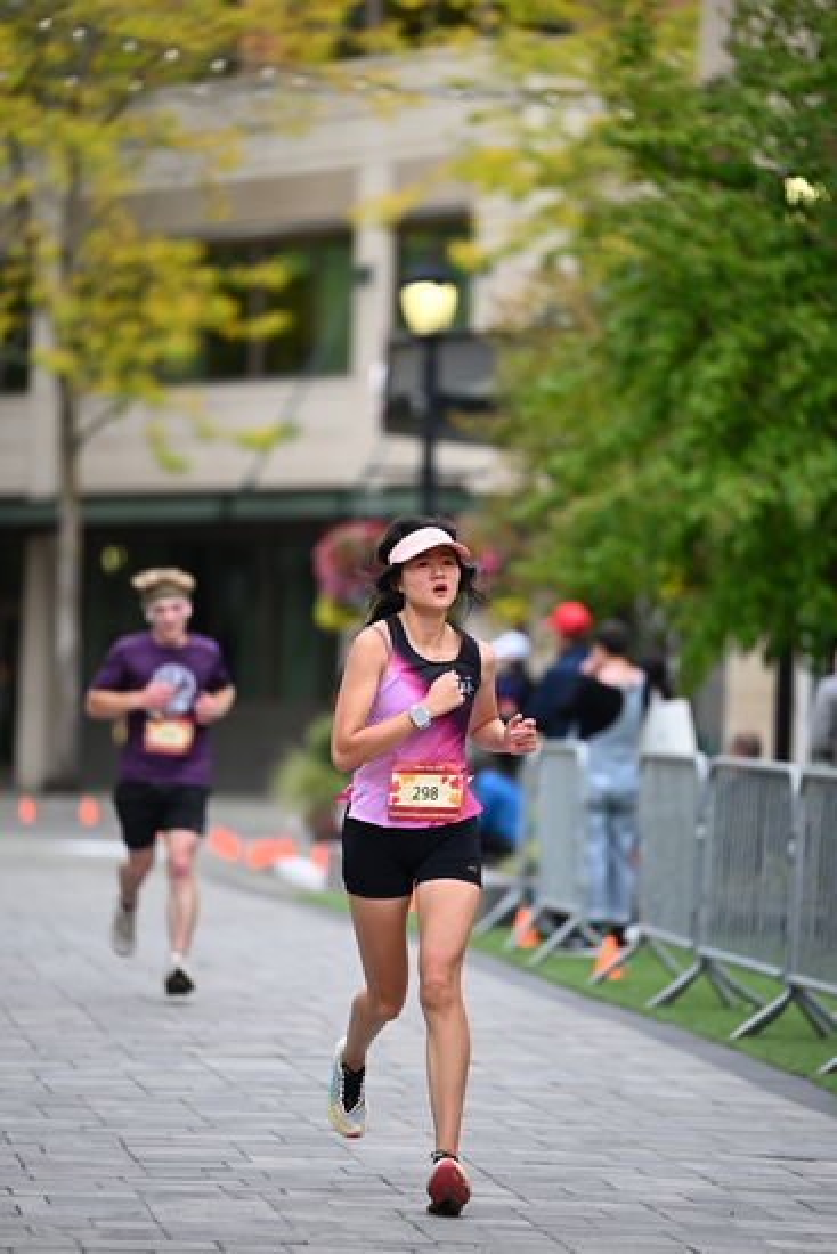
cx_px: 418
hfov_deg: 6.9
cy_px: 627
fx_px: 6970
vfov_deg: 10.3
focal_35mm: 200
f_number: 2.8
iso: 640
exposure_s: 1/2000
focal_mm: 200
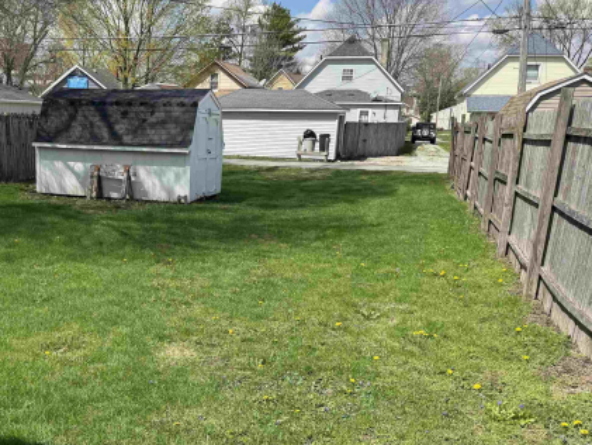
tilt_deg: -13.7
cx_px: 141
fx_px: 650
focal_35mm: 38
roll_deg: -2.0
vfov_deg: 37.6
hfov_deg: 47.0
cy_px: 263
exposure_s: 1/3597
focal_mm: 6.76
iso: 80
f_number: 1.78
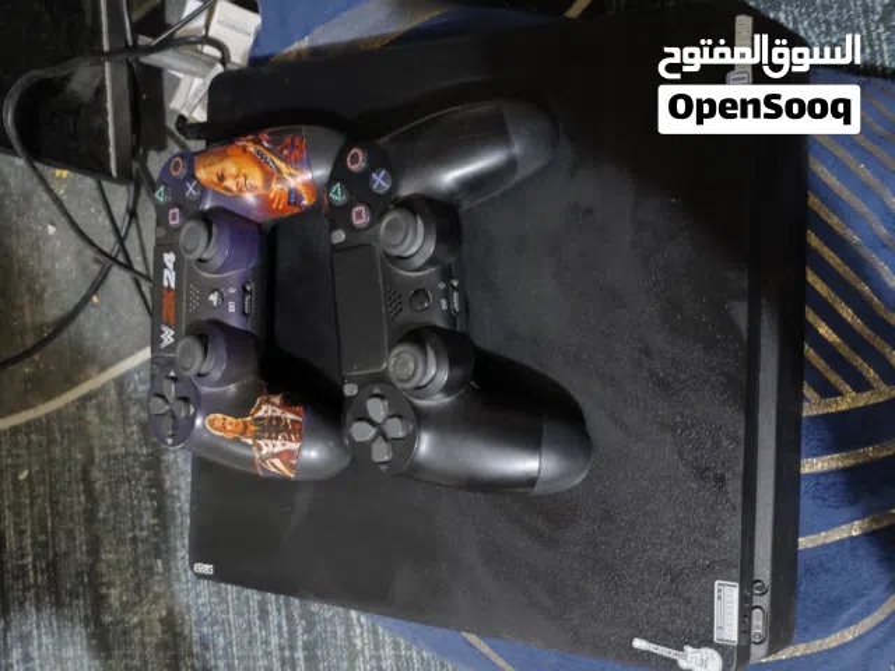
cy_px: 336
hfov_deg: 67.3
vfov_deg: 53.1
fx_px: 672
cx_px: 448
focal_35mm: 26
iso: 640
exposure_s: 1/10
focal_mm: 4.94
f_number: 1.59
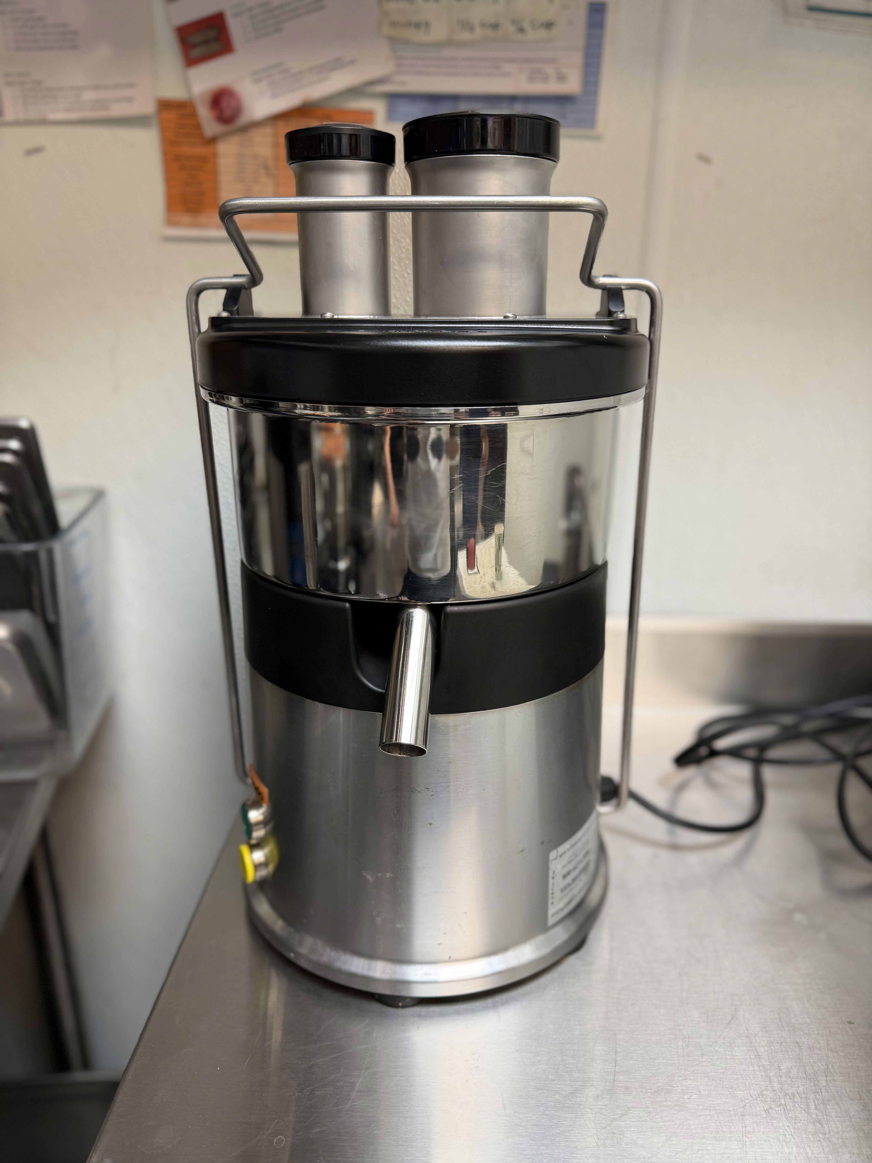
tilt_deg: -18.9
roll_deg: -1.1
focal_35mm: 24
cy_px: 582
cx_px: 436
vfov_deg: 71.6
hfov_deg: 56.8
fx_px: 806
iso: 80
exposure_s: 1/63
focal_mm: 6.76
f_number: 1.78
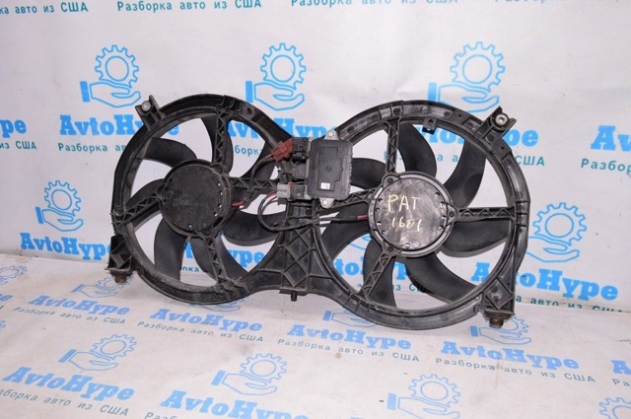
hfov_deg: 67.4
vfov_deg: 47.8
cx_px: 316
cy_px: 210
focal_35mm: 27
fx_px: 473
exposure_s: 1/160
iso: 1600
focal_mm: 18
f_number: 8
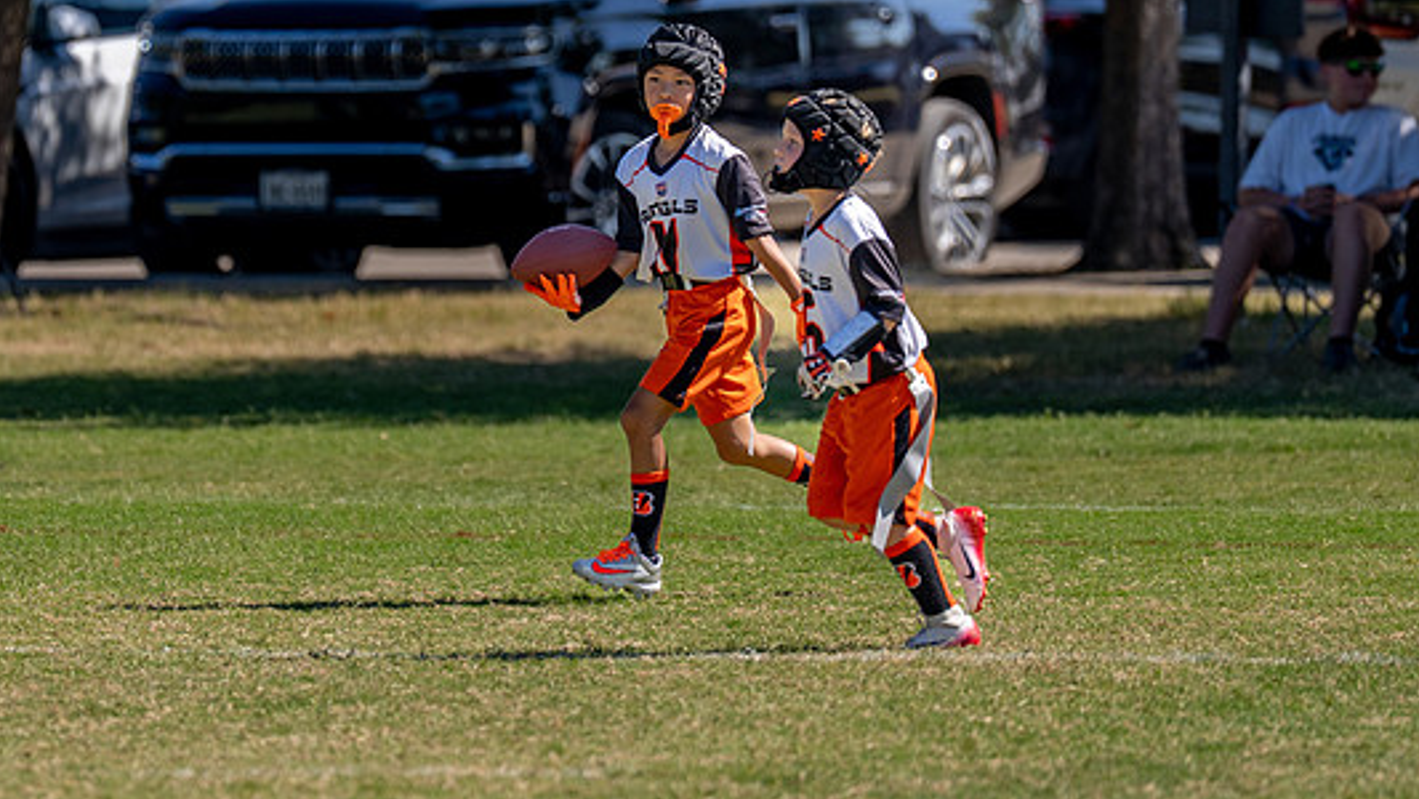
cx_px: 547
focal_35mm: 456
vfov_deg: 2.7
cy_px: 244
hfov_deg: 4.7
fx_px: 17160
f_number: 2.8
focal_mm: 200
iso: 160
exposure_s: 1/2500
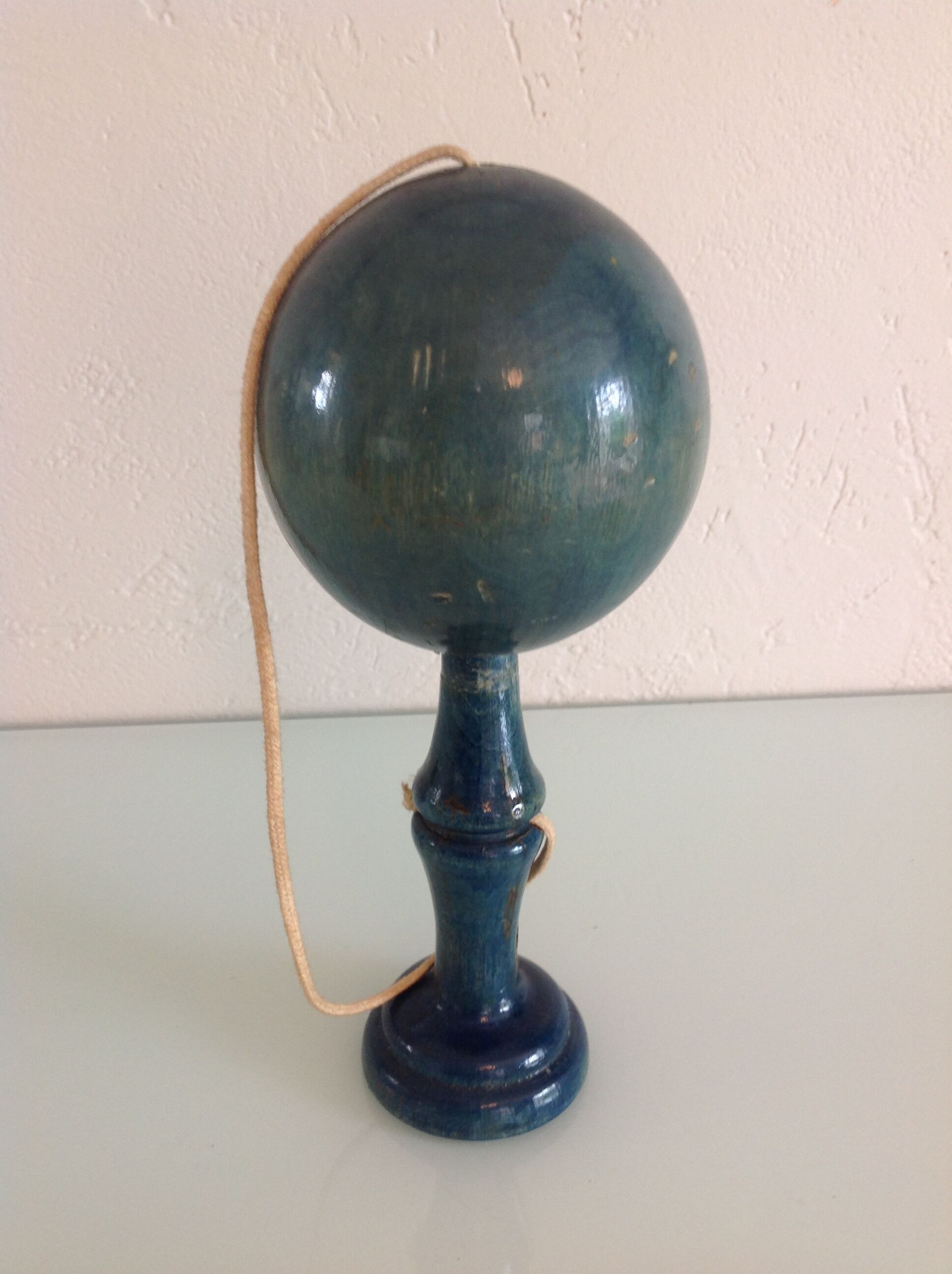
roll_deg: +1.2
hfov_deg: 40.6
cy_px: 637
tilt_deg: -22.8
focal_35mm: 35
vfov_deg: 52.7
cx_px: 476
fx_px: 1287
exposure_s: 1/15
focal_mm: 4.28
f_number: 2.4
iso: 64
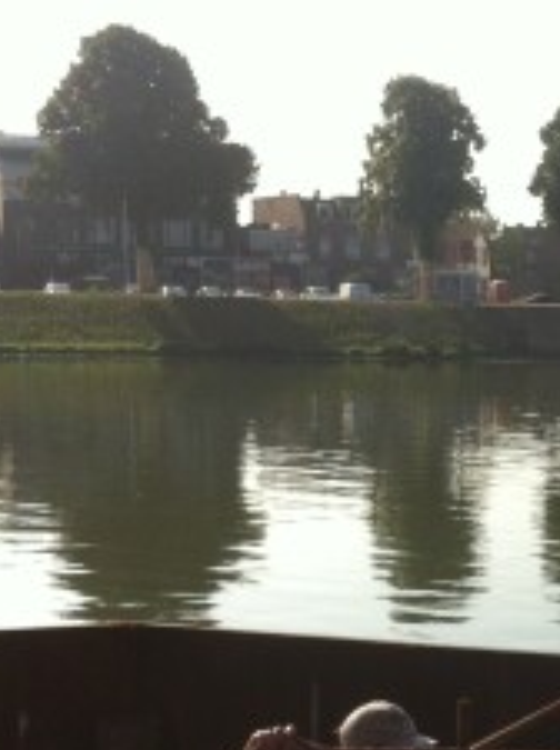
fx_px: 2163
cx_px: 777
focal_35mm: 100
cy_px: 582
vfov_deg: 19.5
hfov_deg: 14.0
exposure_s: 1/1207
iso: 80
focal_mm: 3.85
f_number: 2.8
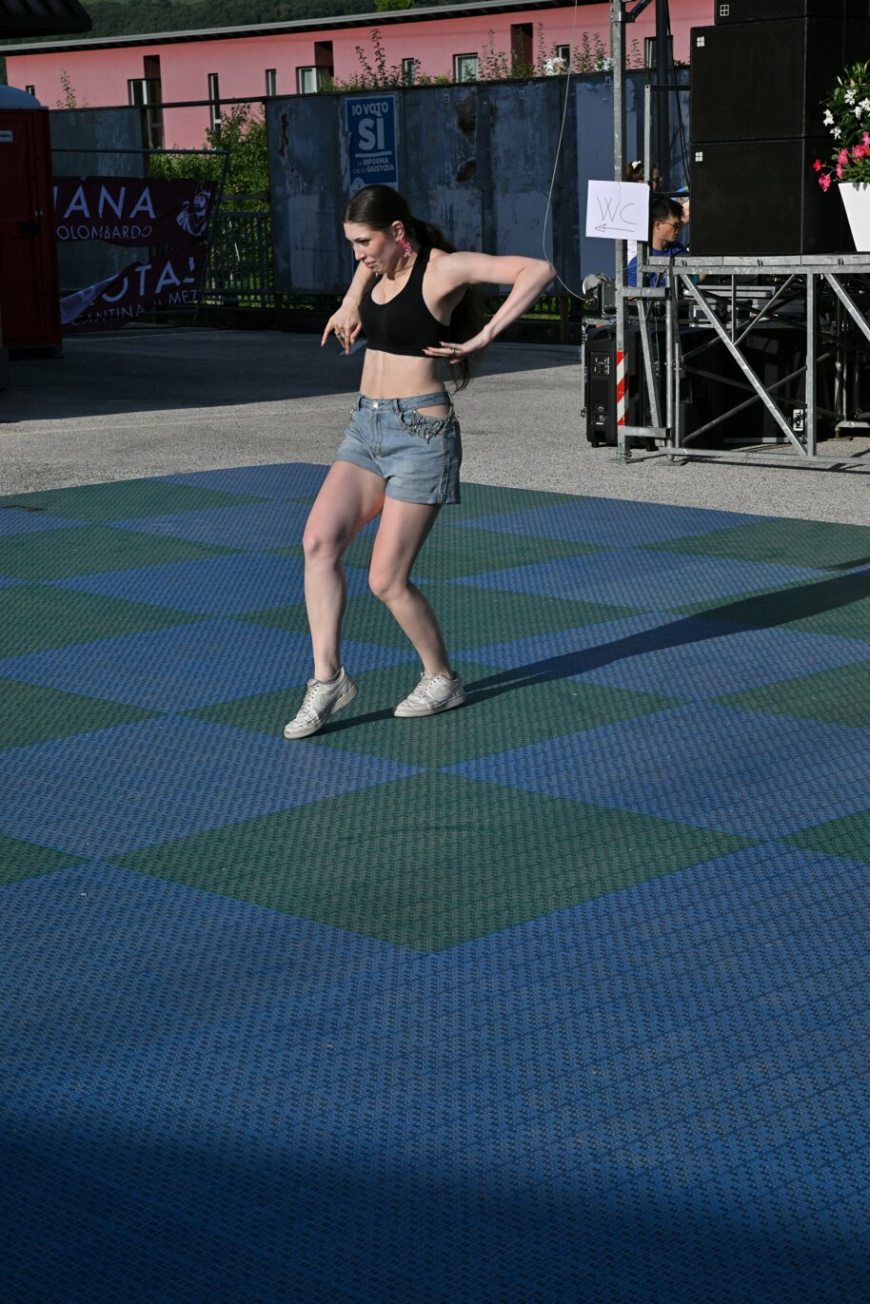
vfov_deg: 28.8
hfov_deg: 19.5
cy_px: 652
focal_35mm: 70
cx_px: 435
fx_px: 2537
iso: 200
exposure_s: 1/640
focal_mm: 70
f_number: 9
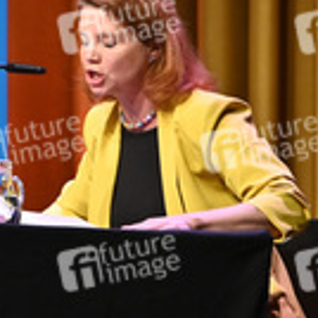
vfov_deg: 3.1
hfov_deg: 3.1
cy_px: 204
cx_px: -182
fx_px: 5935
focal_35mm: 571
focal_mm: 200
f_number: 2.8
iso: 1000
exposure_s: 1/500
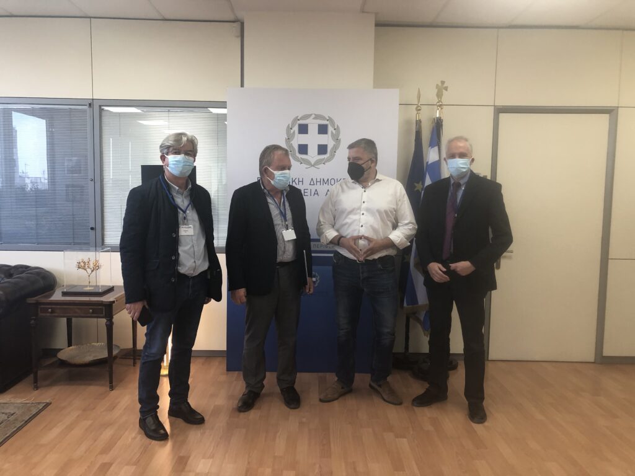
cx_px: 318
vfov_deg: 49.7
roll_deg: +0.1
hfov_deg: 63.4
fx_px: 514
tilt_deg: -3.4
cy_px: 238
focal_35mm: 28
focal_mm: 3.99
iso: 40
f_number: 1.8
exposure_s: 1/33
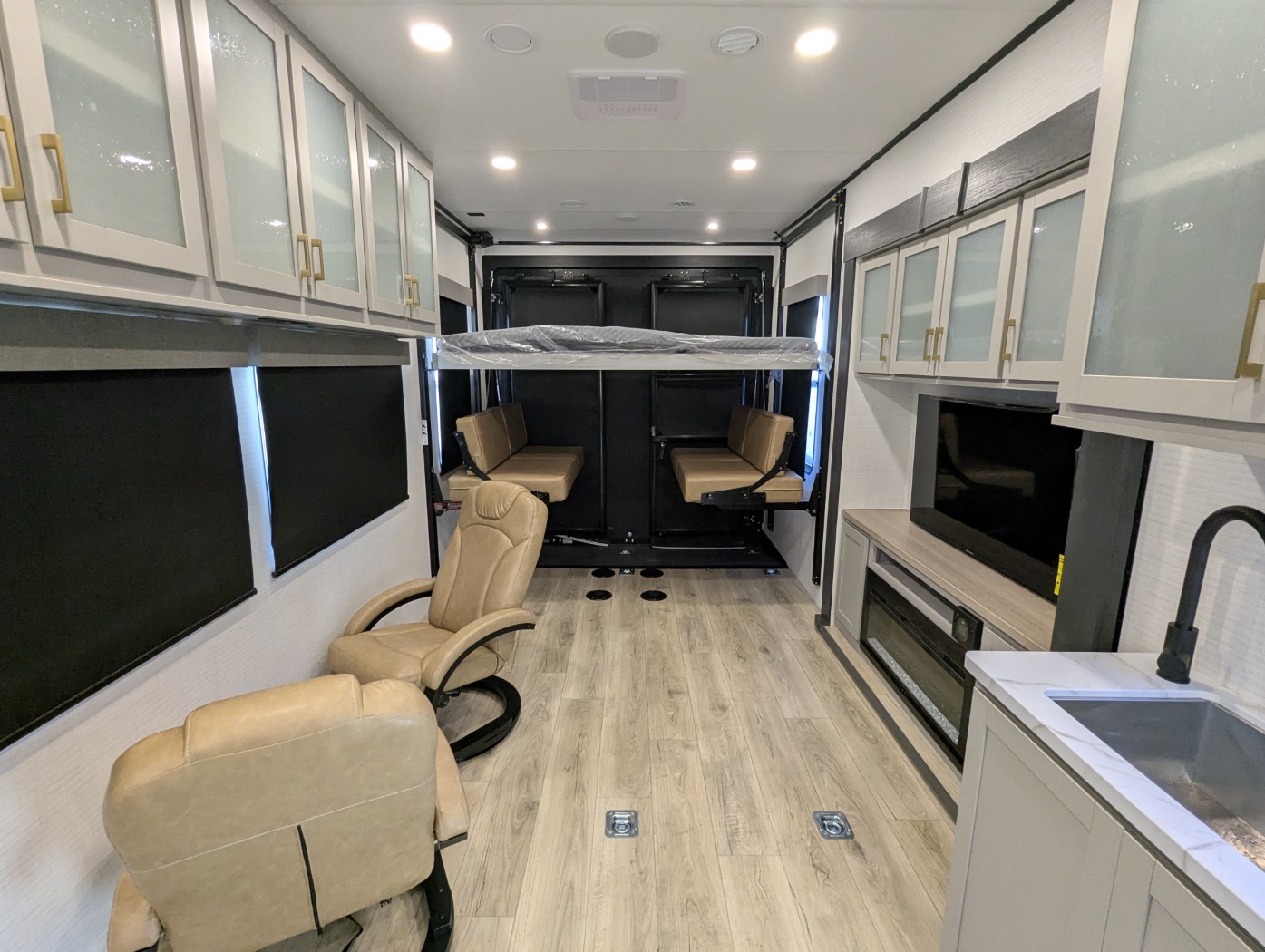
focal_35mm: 16
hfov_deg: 94.4
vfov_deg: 78.2
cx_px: 632
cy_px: 476
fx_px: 585
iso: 240
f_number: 2.2
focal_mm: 2.35
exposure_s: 1/34.1
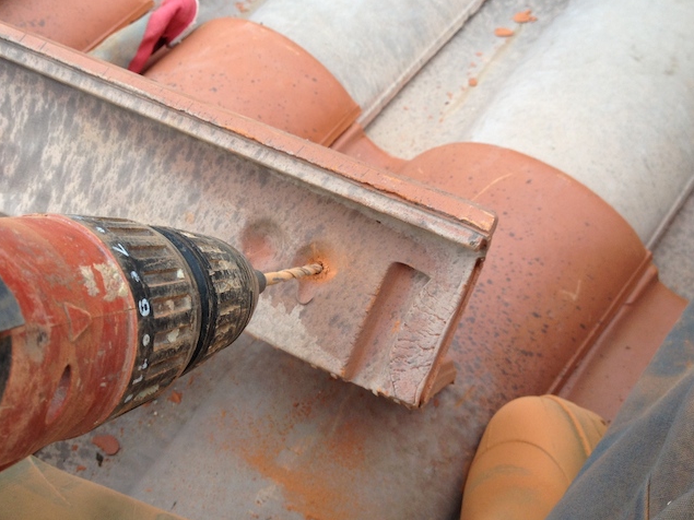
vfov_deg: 32.1
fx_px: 902
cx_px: 270
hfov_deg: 41.8
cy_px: 216
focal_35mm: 45
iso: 50
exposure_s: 1/120
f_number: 2.4
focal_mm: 4.28
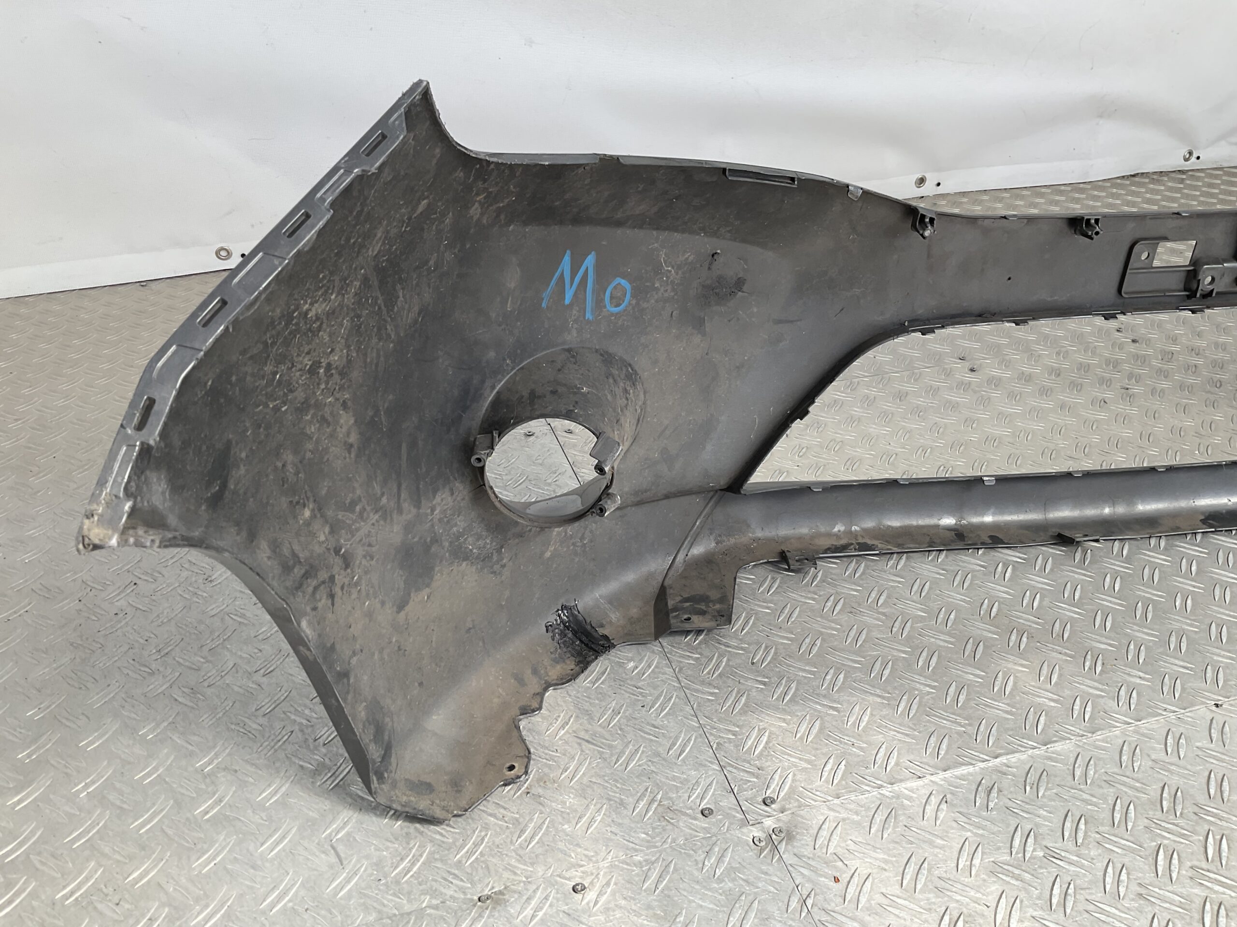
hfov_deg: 61.7
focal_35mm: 29
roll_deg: -2.9
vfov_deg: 48.2
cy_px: 464
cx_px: 618
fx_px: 1036
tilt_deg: -33.9
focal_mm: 3
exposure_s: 1/223
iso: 16
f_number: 1.8
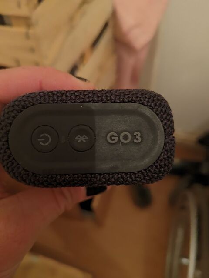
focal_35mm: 27
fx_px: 217
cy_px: 139
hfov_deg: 51.4
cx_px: 104
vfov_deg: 65.3
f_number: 1.9
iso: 8000
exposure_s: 1/50
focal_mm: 5.52
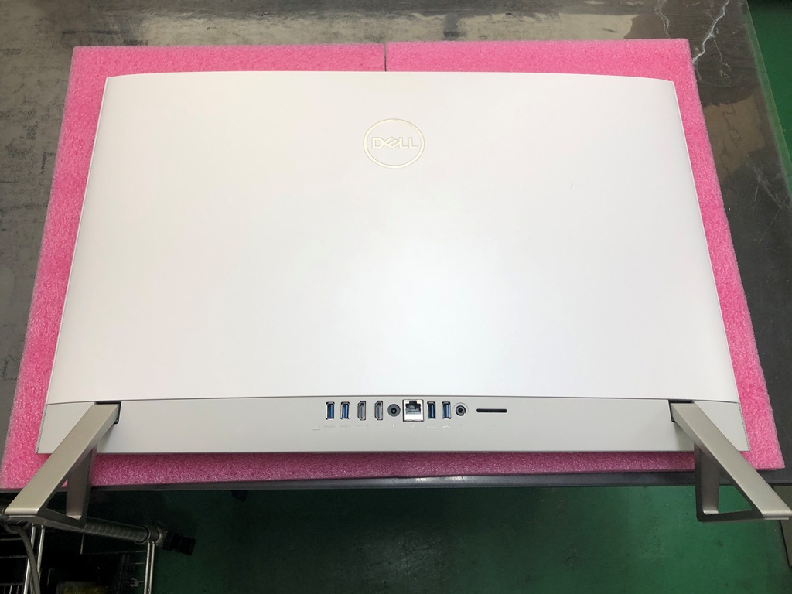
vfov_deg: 49.7
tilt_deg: -69.3
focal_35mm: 28
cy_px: 297
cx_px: 396
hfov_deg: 63.4
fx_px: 641
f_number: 1.8
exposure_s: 1/50
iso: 20
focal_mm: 3.99
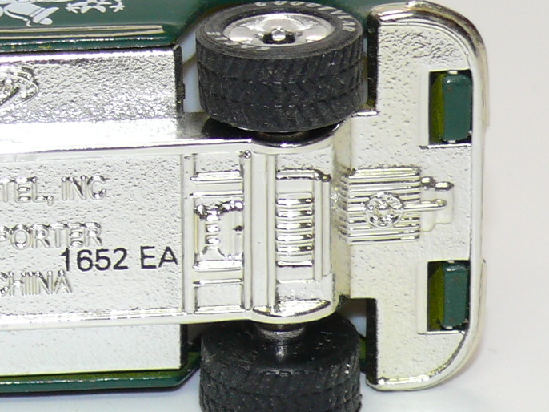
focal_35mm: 245
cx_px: -7
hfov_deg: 8.0
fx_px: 3884
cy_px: 131
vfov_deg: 6.1
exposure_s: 1/30
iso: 100
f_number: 4
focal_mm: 13.7
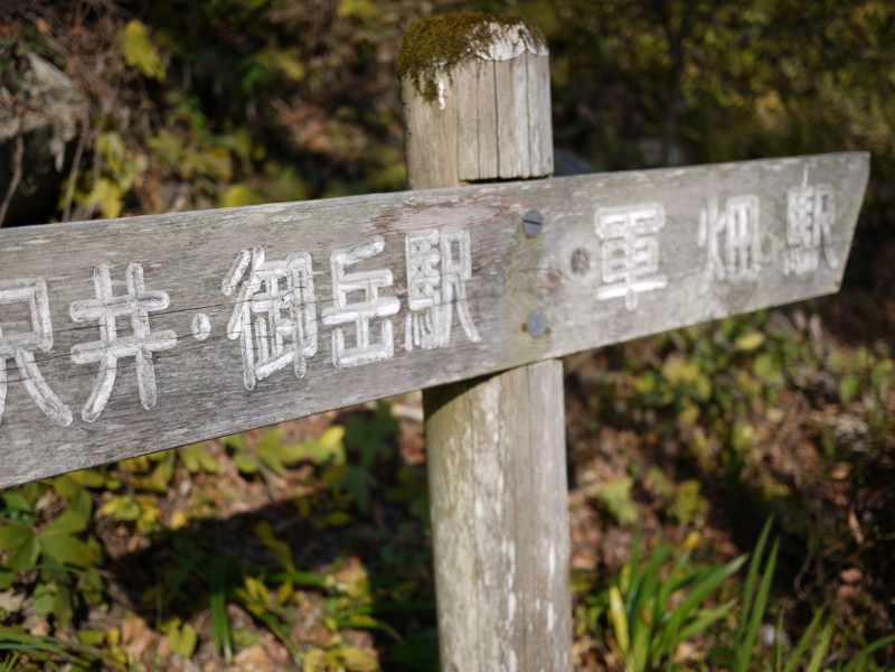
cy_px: 336
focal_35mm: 40
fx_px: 1034
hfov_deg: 46.8
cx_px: 448
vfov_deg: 36.0
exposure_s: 1/4000
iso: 100
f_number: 1.7
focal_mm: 20
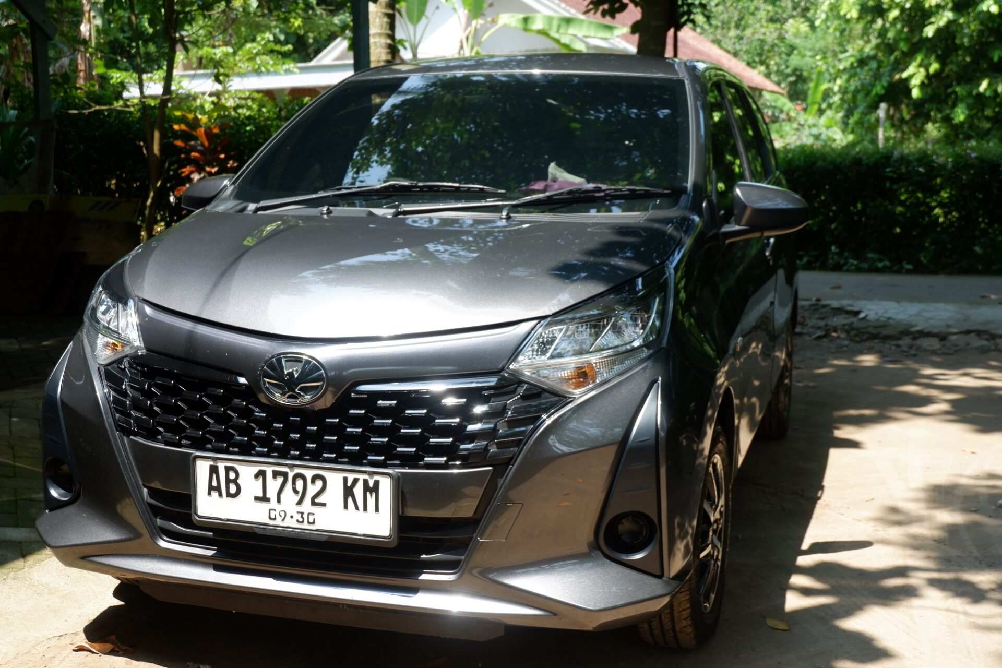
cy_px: 334
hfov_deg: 44.5
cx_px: 501
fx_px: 1225
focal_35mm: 44
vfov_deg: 30.5
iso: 200
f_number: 5.6
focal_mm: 29.5
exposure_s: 1/200
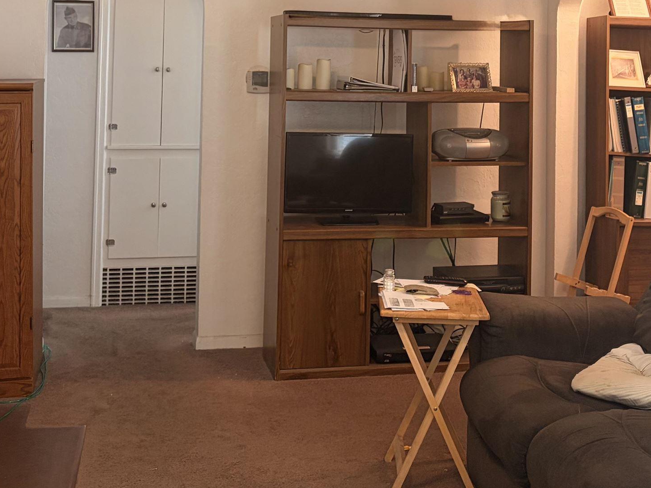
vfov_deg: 25.6
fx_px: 1034
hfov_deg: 34.9
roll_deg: +0.2
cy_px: 34
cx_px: 318
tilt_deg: +1.7
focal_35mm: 55
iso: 160
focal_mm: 5.96
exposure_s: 1/60
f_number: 1.6
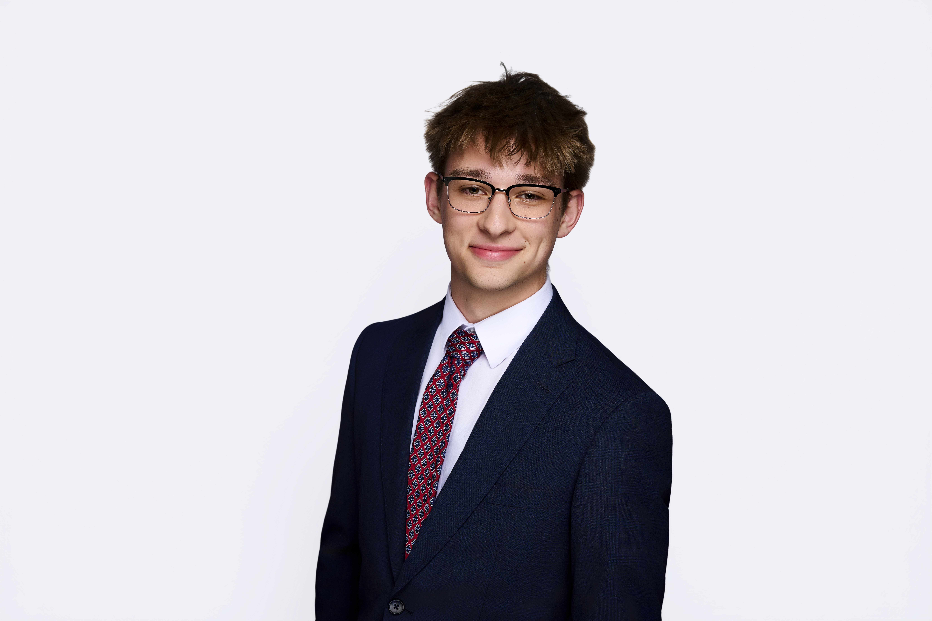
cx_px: 466
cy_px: 310
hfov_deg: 39.6
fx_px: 1294
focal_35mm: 50
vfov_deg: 27.0
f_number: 6.3
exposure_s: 1/200
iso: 200
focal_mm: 50
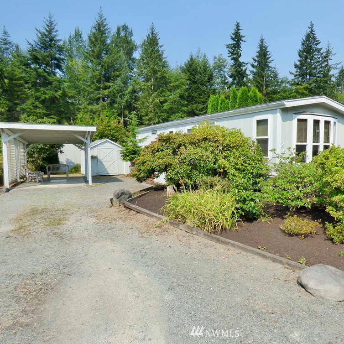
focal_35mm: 24
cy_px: 173
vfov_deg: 65.0
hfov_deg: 64.1
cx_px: 216
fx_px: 270
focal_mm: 3.58
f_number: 4.5
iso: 200
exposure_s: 1/800
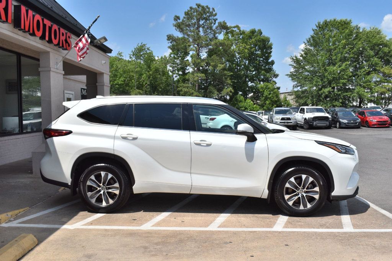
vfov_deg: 36.8
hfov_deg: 53.1
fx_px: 392
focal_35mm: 36
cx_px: 196
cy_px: 130
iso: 200
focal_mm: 24
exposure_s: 1/1000
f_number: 10
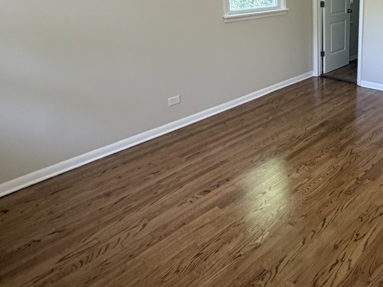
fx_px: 343
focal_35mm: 31
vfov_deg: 44.8
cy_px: 94
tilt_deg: -18.9
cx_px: 319
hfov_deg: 53.5
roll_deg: -0.2
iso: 250
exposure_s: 1/60
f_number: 2.2
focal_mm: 2.22
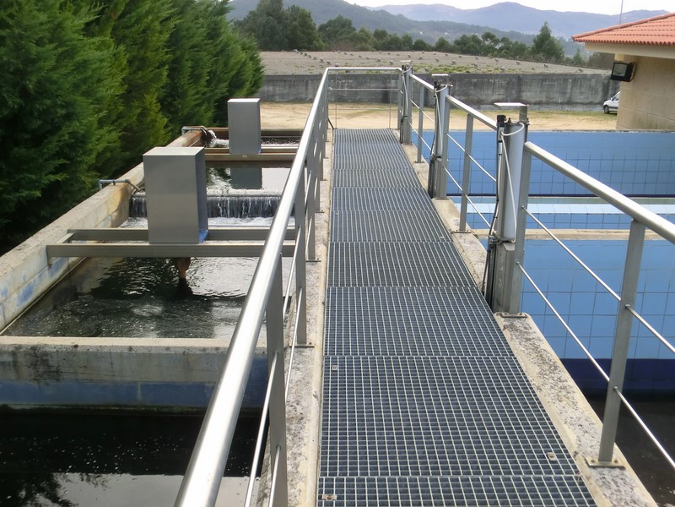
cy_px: 254
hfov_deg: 44.8
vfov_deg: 34.3
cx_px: 338
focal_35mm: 42
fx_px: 819
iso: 80
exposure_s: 1/160
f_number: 4
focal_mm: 7.38
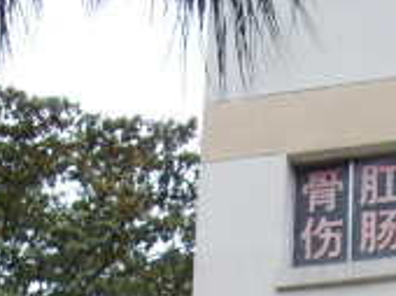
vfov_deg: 11.7
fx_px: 1371
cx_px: 349
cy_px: 478
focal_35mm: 120
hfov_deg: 16.2
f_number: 5.6
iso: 80
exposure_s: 1/200
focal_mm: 6.2
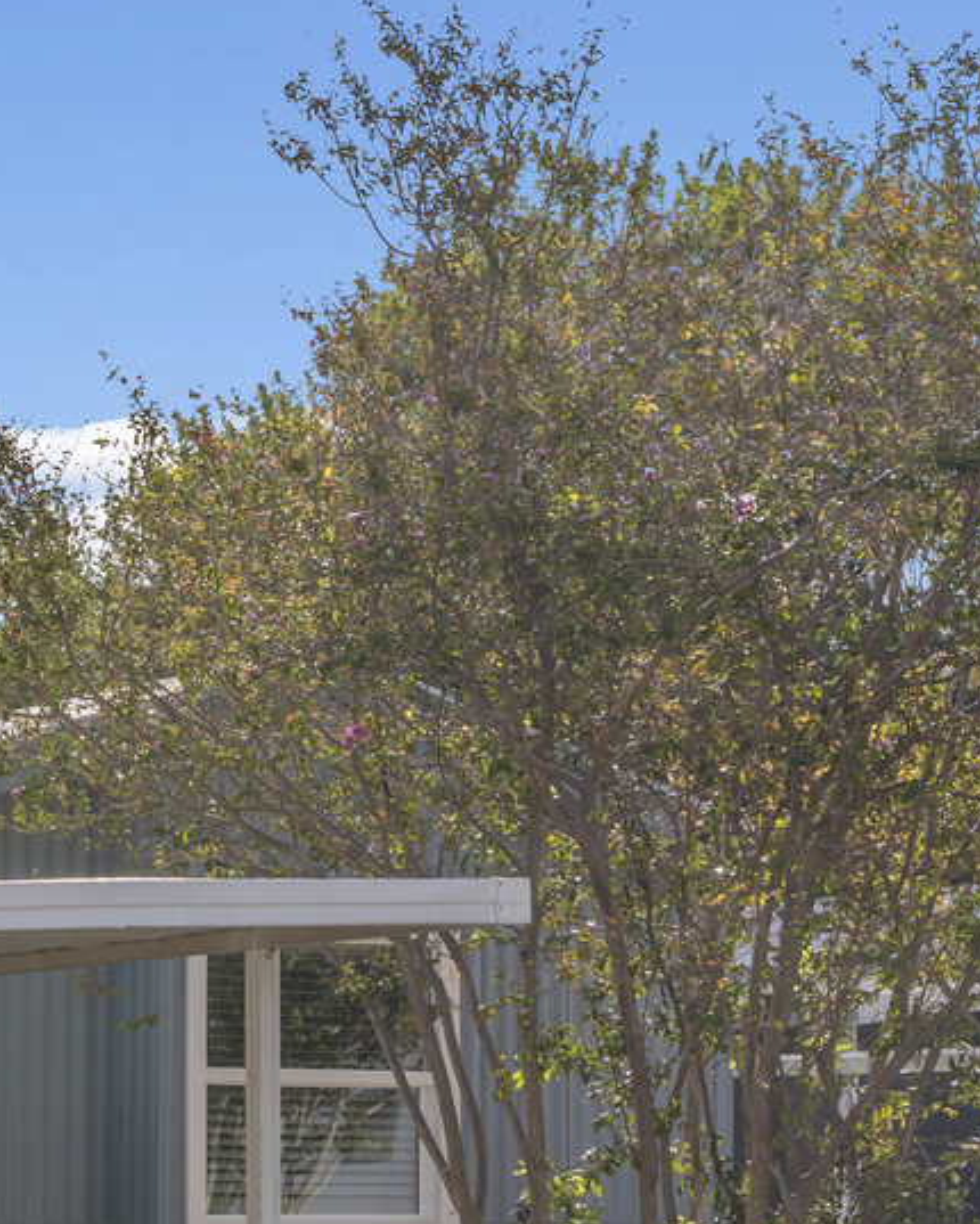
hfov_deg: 14.8
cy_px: 1188
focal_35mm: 99
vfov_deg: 18.9
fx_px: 3587
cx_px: -317
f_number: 10
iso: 100
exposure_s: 1/60
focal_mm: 35
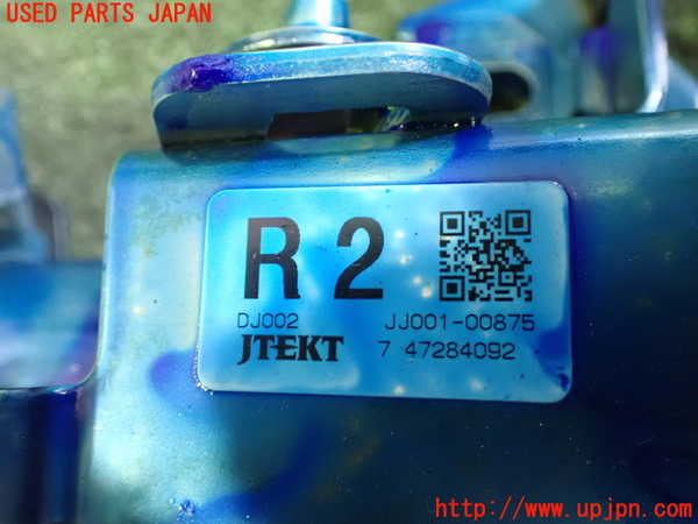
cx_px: 349
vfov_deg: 39.7
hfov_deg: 51.4
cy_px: 262
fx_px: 726
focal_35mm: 36
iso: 1600
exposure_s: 1/30
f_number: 2.5
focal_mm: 6.37
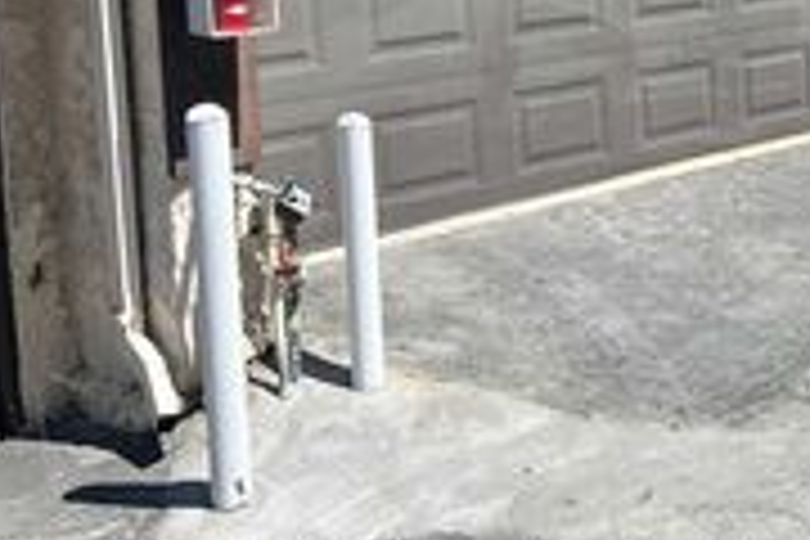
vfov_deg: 18.0
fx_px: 1687
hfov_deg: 24.6
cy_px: 83
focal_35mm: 75
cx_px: 954
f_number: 1.5
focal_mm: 5.7
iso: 50
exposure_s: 1/3968
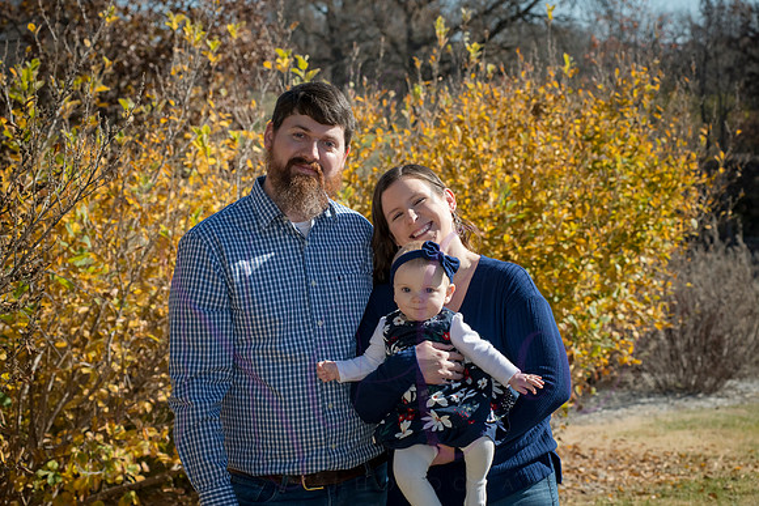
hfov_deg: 25.4
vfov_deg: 17.1
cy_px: 253
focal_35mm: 80
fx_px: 1687
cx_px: 380
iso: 400
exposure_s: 1/640
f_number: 8
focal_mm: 80
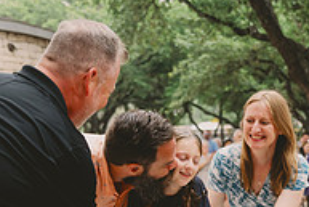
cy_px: 189
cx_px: 218
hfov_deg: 23.2
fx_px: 747
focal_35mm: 87
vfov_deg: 15.5
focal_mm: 29
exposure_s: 1/640
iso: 250
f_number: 2.8
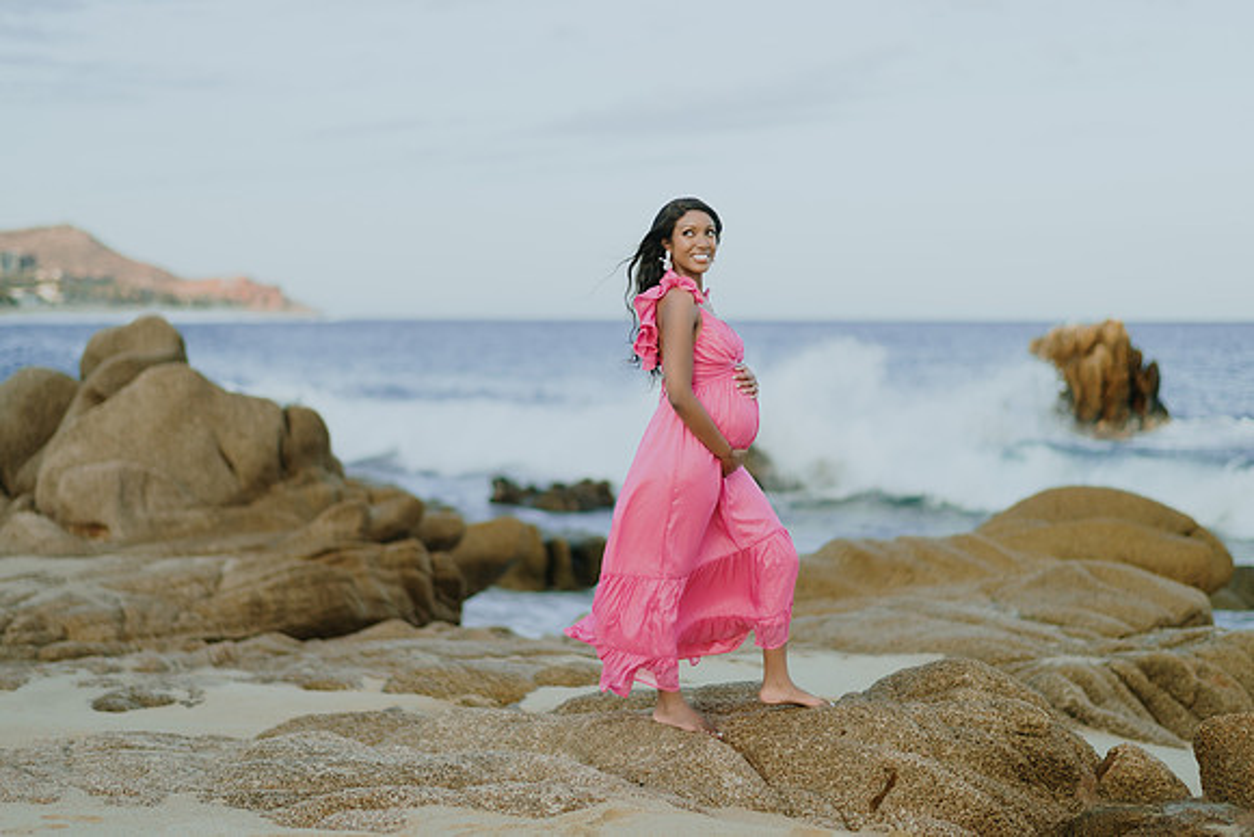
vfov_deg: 23.2
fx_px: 2041
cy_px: 418
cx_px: 627
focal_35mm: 59
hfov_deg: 34.2
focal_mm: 58
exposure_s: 1/1600
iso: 100
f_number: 1.4
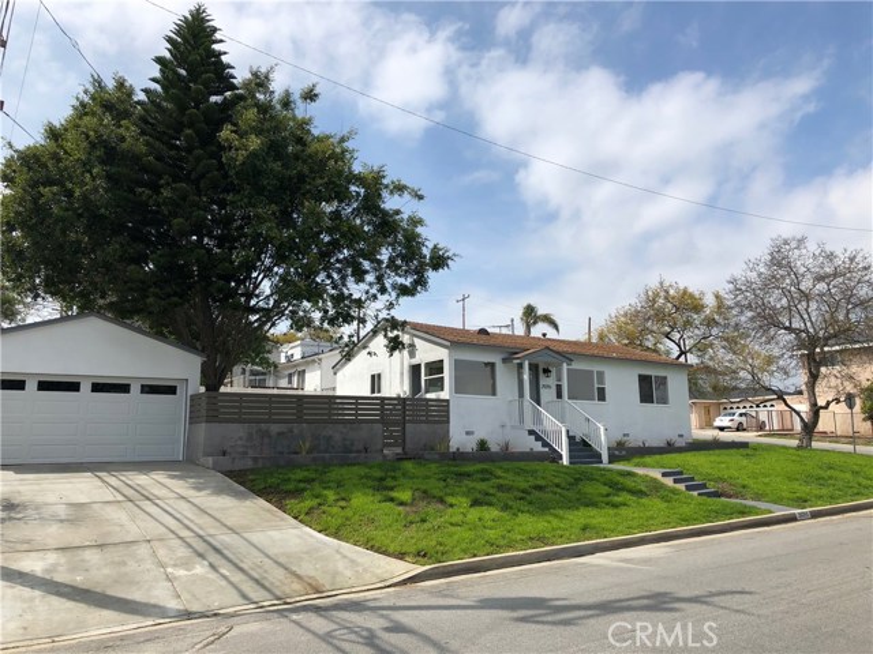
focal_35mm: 28
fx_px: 706
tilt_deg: +11.4
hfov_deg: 63.4
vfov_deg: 49.7
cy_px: 327
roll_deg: +0.6
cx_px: 436
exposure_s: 1/3003
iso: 20
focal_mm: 4
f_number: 1.8
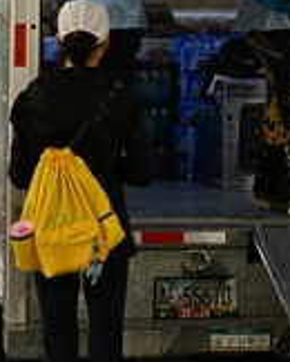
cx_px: 455
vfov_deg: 11.1
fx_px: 1842
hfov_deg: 8.8
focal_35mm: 172
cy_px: -6
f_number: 4
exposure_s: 1/125
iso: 6400
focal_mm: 54
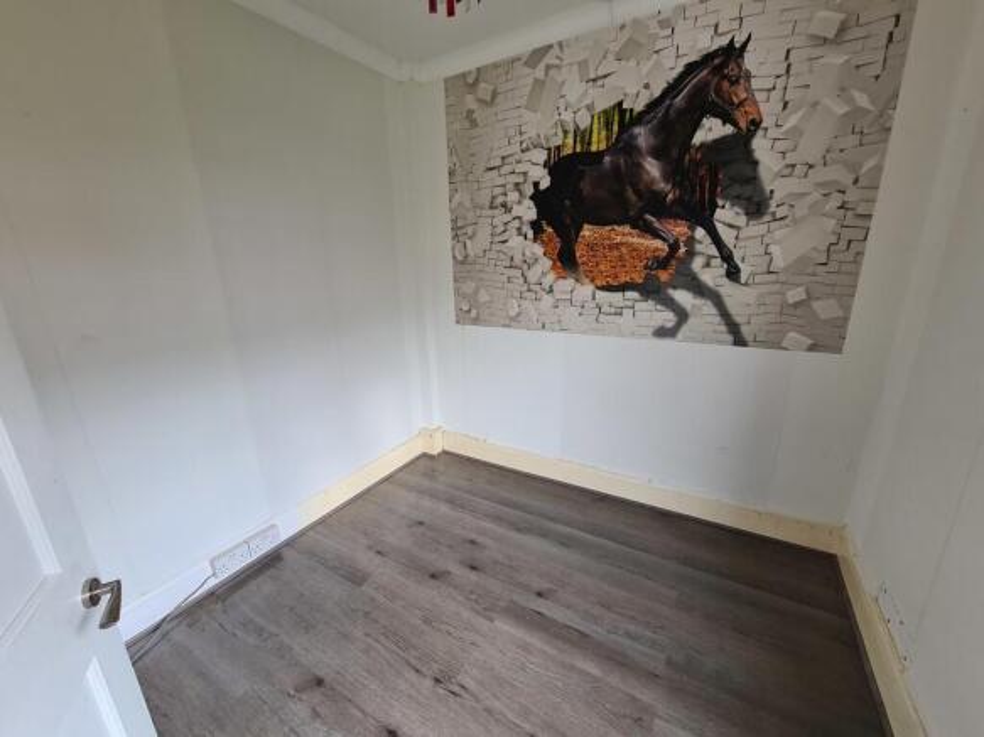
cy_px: 368
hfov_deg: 106.2
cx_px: 492
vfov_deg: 89.9
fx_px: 369
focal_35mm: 13
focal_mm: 2.2
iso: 125
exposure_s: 1/50
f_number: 2.2
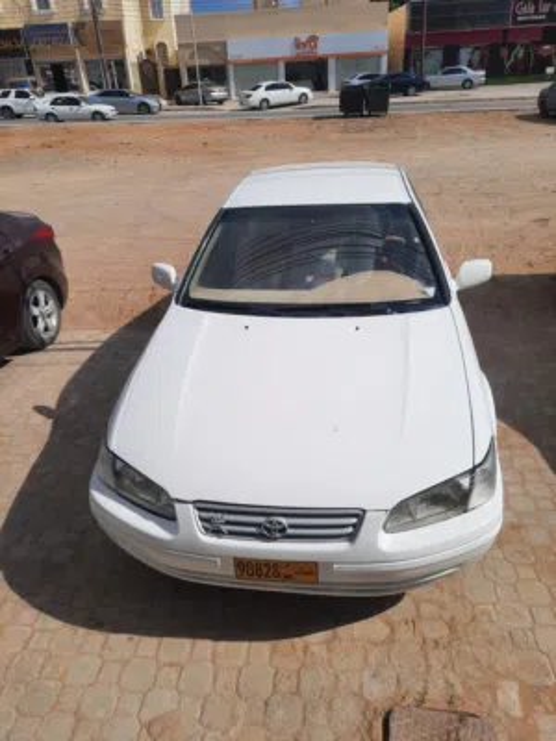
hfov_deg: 56.8
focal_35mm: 24
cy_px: 370
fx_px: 514
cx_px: 278
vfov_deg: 71.6
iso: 25
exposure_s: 1/3571
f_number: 1.8
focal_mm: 5.23
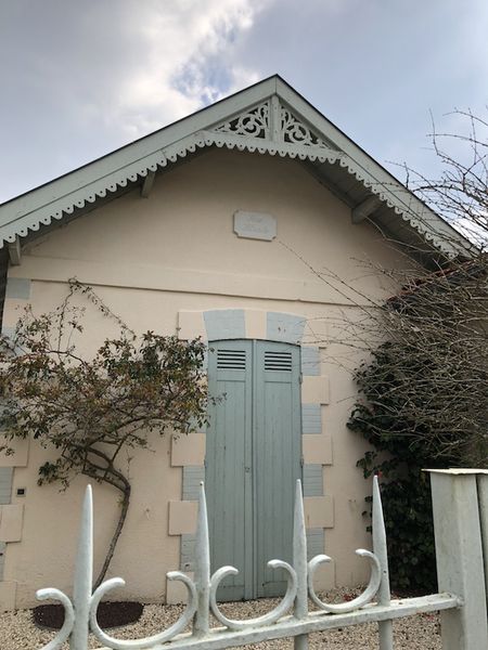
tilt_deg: +12.5
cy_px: 325
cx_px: 244
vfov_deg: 63.4
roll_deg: -0.3
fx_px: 526
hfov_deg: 49.7
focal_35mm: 28
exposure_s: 1/1453
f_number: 1.8
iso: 20
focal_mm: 3.99
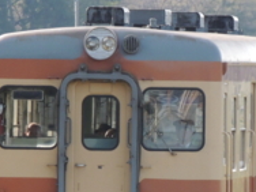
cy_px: 196
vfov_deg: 1.2
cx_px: 162
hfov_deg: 1.7
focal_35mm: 1199
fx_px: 8867
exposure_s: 1/500
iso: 400
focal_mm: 83.8
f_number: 4.9
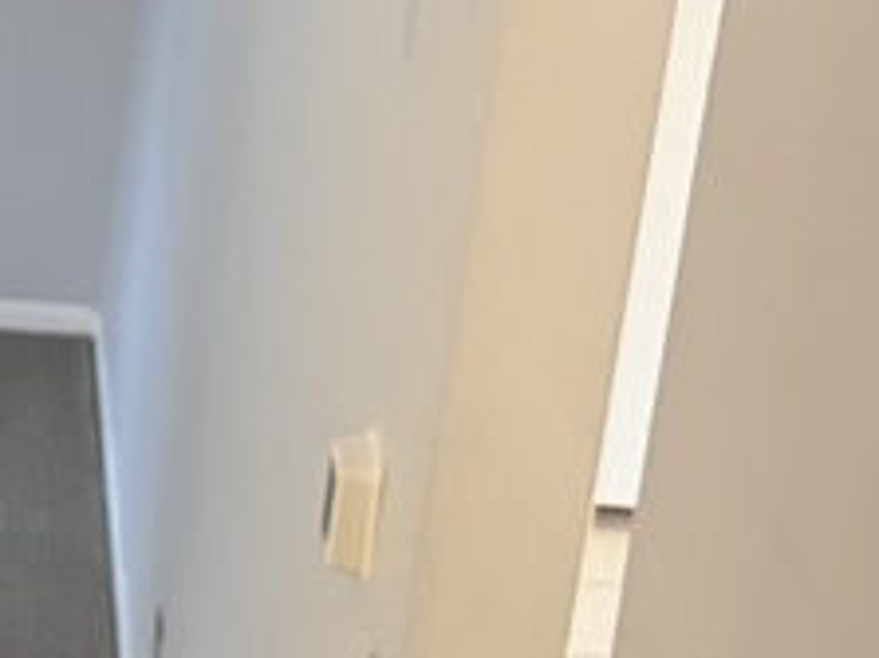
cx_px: -1139
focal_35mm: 155
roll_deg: +0.6
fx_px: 3934
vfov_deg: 9.6
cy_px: 390
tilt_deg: -21.8
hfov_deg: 11.0
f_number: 1.78
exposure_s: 1/60
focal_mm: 6.76
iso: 320
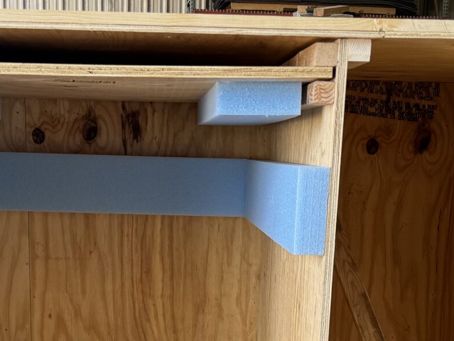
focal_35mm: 78
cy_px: 434
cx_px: 191
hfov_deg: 25.0
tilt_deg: -15.9
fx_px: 1023
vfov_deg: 17.8
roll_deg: -1.3
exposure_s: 1/126
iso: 50
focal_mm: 6.76
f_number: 1.78
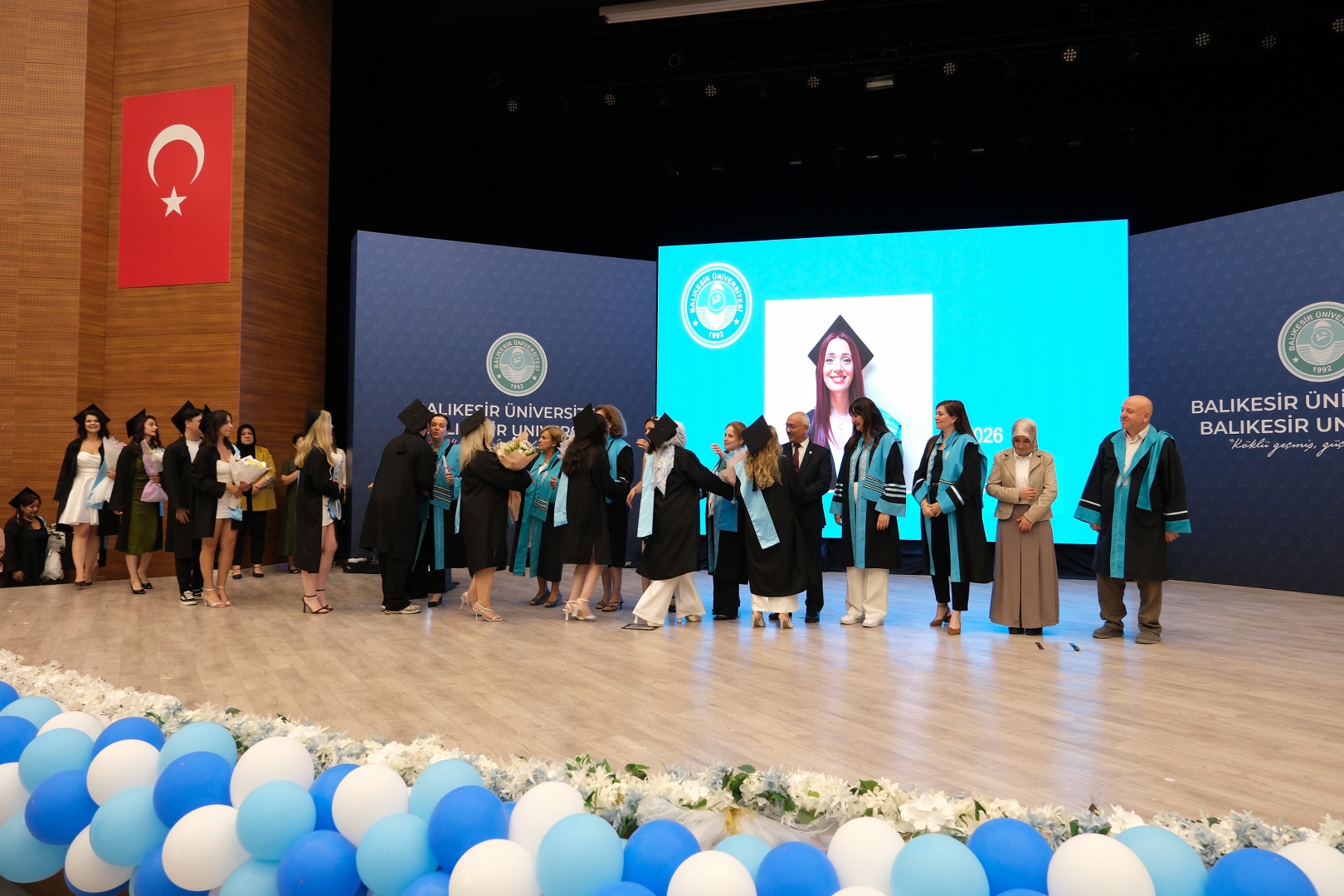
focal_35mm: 24
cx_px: 672
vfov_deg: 53.1
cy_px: 448
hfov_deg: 73.7
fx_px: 896
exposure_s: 1/56
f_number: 4
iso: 1250
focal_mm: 16
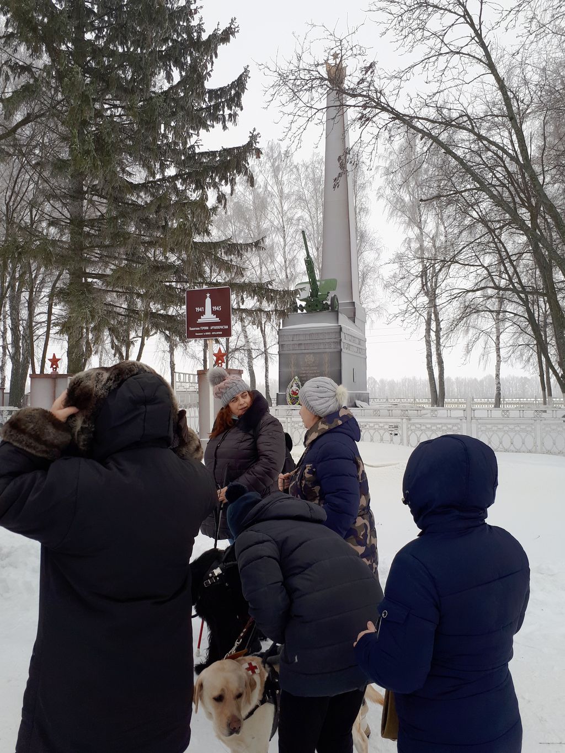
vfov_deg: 65.3
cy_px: 376
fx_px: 587
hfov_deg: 51.4
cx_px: 282
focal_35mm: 27
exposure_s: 1/656
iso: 40
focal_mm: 3.6
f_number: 1.9
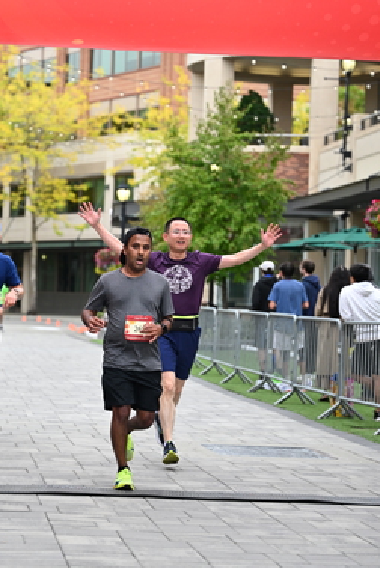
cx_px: 121
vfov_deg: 19.4
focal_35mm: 105
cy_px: 235
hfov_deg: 13.0
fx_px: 1659
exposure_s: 1/2000
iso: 640
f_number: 2.8
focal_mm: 72
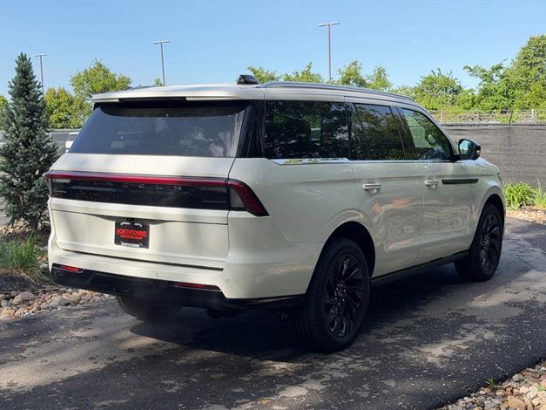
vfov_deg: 29.7
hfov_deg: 38.9
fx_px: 773
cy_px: 208
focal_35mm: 49
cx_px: 273
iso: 80
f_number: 1.78
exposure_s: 1/1883
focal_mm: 6.76
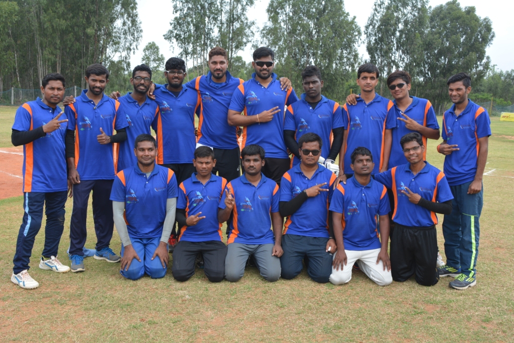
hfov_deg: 53.1
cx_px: 257
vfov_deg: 36.9
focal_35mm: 36
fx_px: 514
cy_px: 172
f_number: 8
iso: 200
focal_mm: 24
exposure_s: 1/250
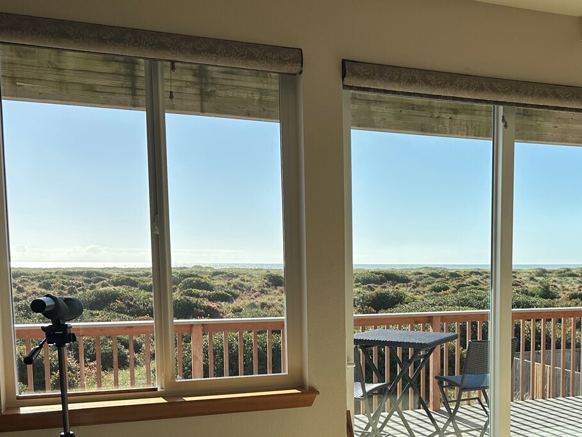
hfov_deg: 43.7
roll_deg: -0.1
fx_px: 706
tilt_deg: -5.3
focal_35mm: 42
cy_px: 331
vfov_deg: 33.6
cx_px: 419
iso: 80
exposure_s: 1/3155
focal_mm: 6.86
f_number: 1.78
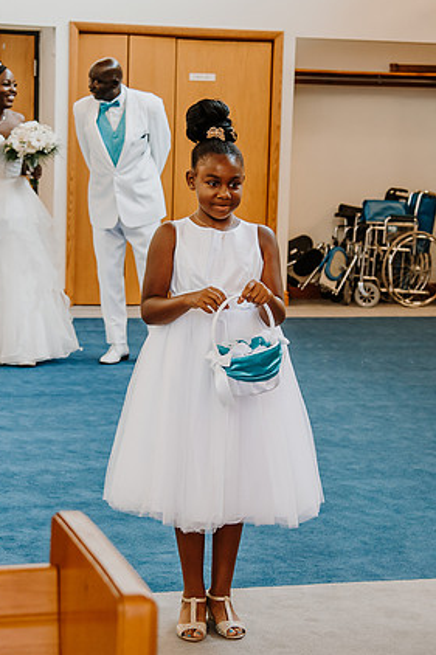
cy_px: 293
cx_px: 189
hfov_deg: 15.5
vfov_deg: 23.1
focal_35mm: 88
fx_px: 1600
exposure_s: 1/60
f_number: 4
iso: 800
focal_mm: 48
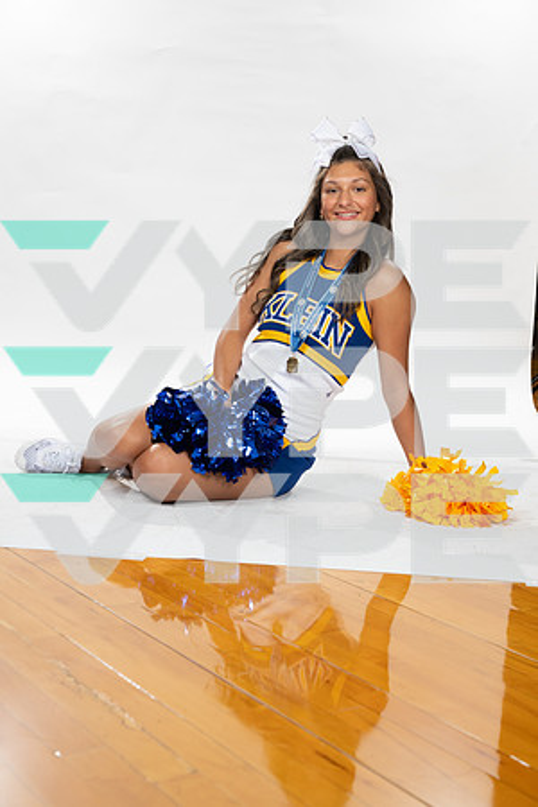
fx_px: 1166
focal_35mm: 52
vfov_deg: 38.2
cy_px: 404
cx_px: 269
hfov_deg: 26.0
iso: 800
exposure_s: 1/320
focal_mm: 52
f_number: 7.1
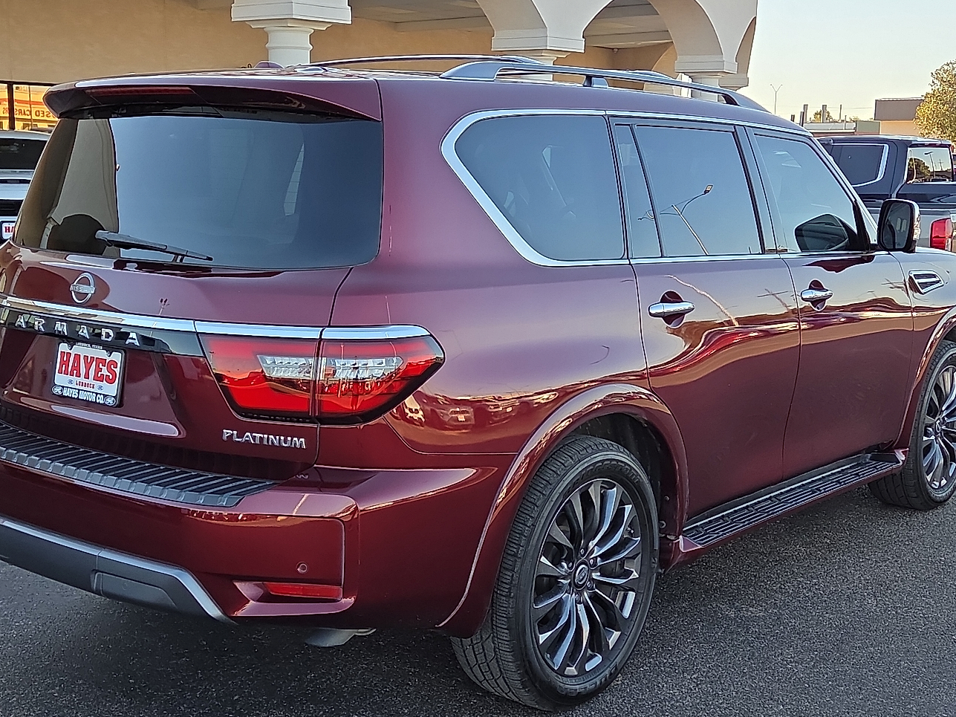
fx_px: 1270
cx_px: 445
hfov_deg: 41.2
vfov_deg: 31.5
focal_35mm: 46
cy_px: 361
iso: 25
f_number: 1.8
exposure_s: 1/435
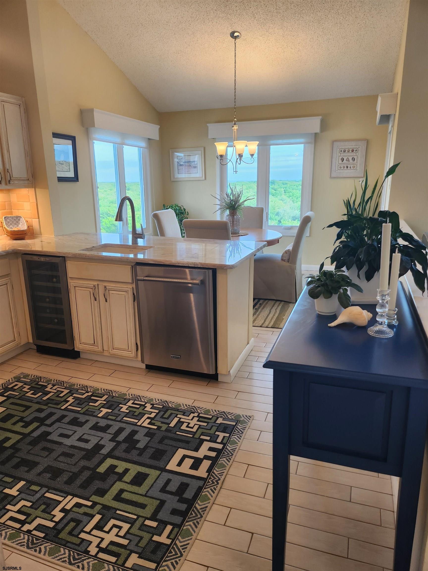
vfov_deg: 71.6
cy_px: 286
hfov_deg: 56.8
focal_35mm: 24
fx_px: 396
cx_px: 214
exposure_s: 1/120
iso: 125
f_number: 1.8
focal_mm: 5
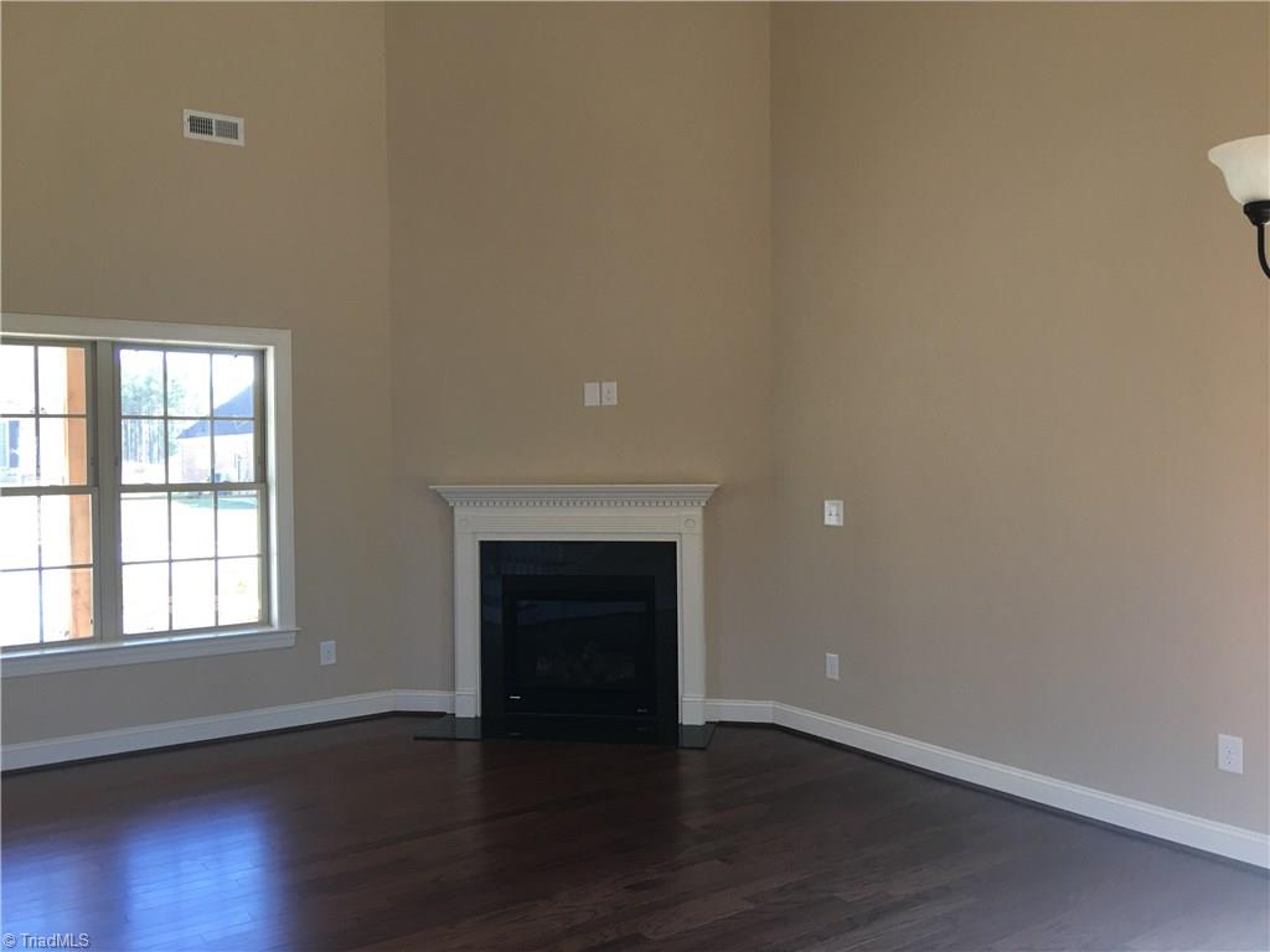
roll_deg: +1.0
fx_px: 1064
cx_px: 635
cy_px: 476
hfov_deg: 61.7
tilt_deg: +0.0
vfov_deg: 48.2
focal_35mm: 29
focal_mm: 4.15
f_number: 2.2
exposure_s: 1/30
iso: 32
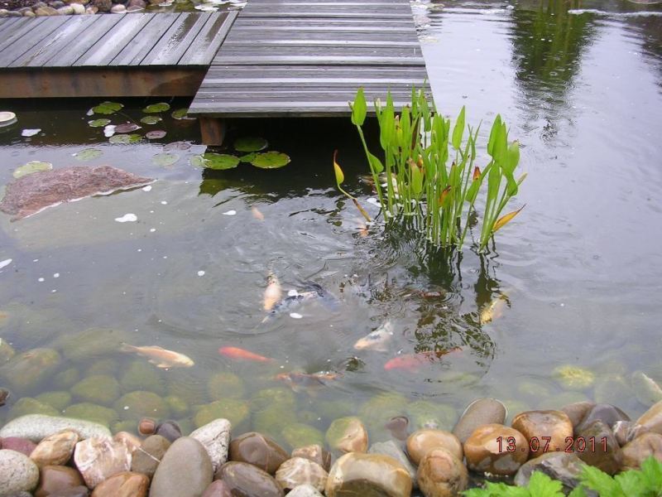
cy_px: 248
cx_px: 331
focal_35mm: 38
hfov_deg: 49.0
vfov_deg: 37.7
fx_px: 727
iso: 50
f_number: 2.8
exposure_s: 1/77.3
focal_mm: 5.8
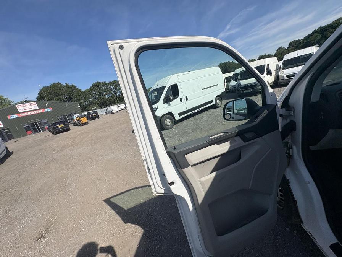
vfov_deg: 85.7
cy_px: 128
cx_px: 171
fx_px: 138
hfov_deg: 102.1
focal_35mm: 14
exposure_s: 1/2083
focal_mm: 2.22
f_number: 2.2
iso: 40
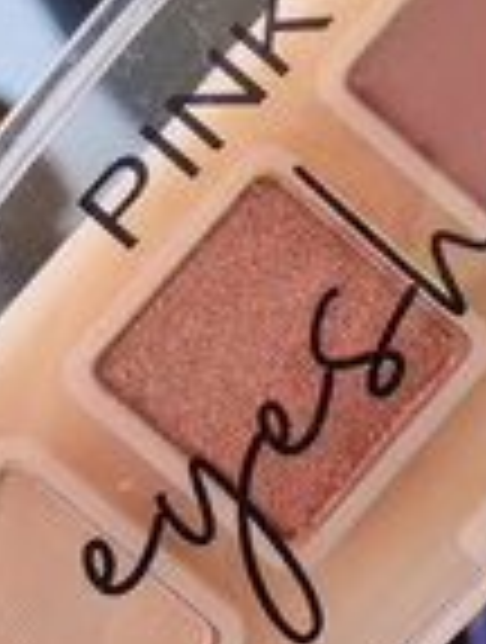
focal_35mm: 104
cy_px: 245
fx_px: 1938
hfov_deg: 14.2
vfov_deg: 18.8
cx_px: 436
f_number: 1.8
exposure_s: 1/50
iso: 240
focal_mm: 4.27
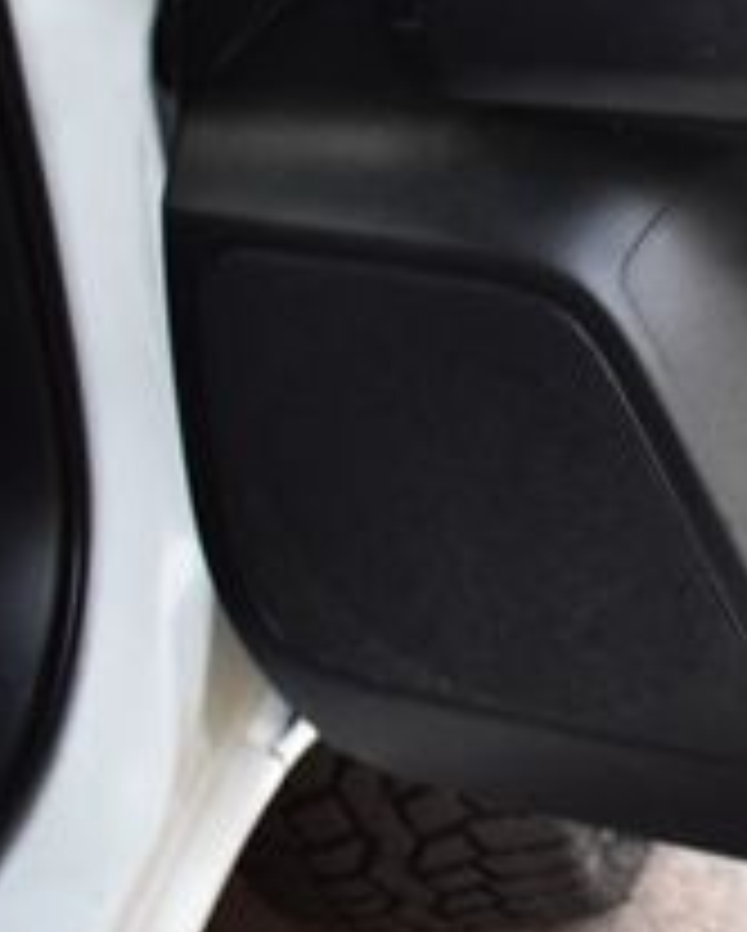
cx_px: 1256
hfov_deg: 15.6
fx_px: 2401
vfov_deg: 21.4
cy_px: 50
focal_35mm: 87
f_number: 3.8
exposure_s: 1/10
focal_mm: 20
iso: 1600
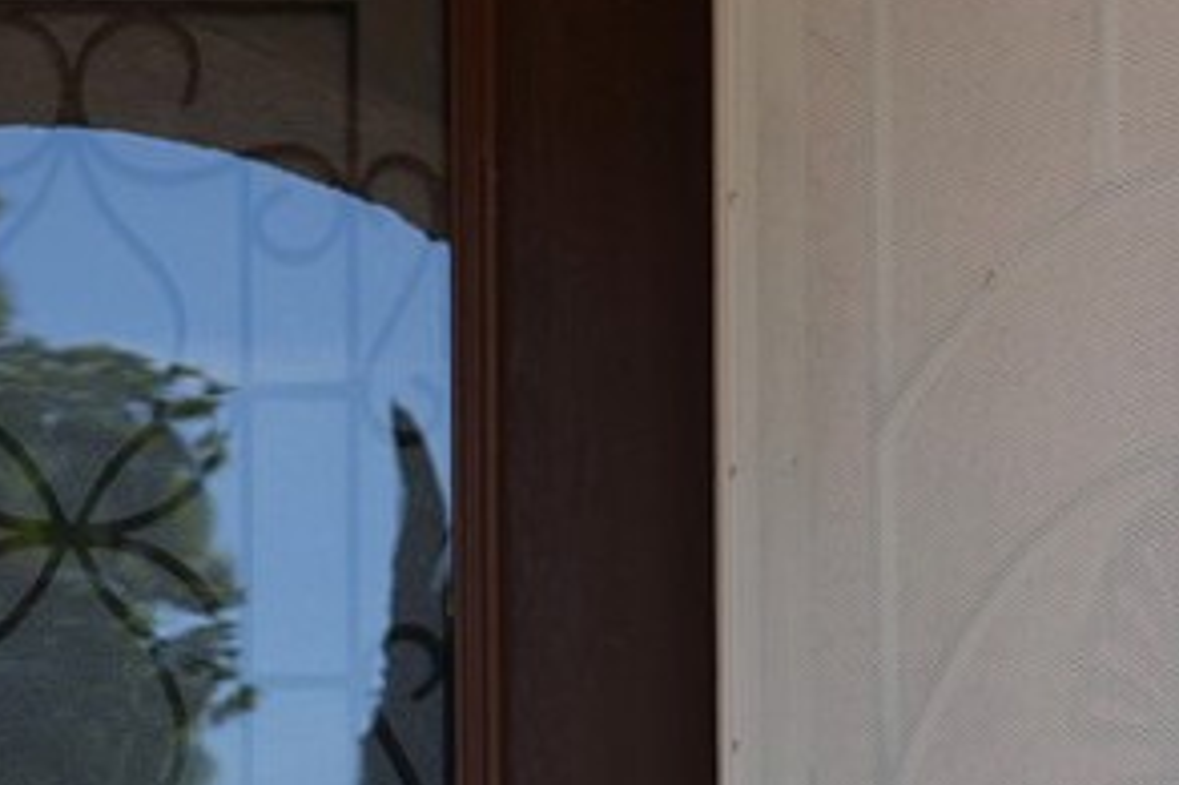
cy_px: 960
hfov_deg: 19.1
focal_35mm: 105
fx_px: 3437
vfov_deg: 12.7
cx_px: 89
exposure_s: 1/200
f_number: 4.5
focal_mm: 30
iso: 80
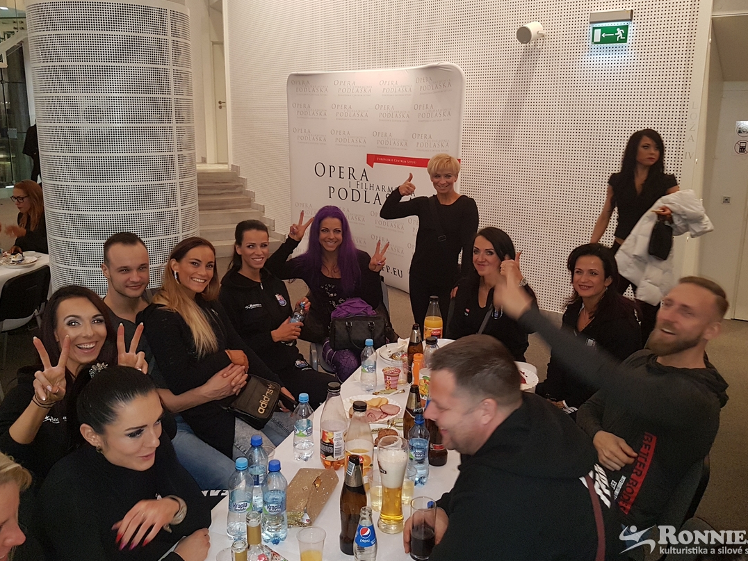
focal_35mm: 29
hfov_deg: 61.7
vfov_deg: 48.1
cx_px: 366
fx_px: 627
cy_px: 250
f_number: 1.7
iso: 160
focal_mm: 4.2
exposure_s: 1/25
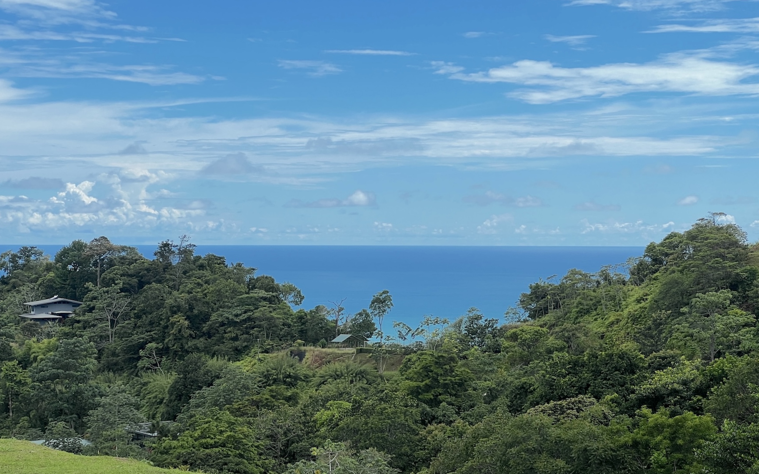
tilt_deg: -0.9
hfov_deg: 24.6
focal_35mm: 84
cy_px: 284
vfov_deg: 15.5
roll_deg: +0.3
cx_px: 372
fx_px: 1738
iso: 32
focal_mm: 9
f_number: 2.8
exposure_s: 1/1096
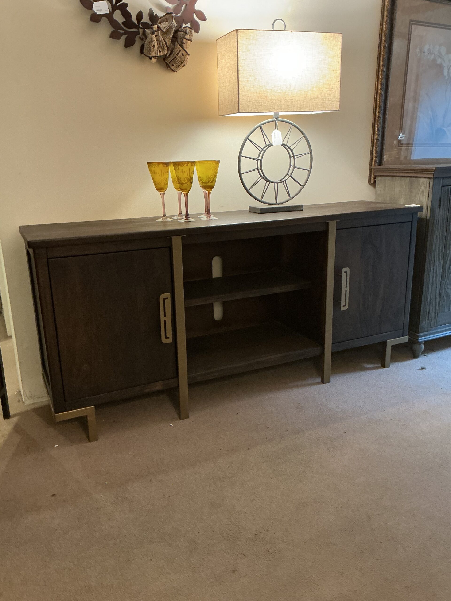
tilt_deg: -17.2
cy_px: 300
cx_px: 226
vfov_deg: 61.7
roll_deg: +2.1
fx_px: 504
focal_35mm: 29
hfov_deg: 48.2
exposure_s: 1/40
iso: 200
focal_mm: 3
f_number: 1.8
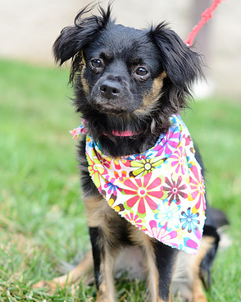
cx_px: 120
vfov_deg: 22.2
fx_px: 767
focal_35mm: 86
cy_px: 167
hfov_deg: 17.8
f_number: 2.5
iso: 400
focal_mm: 50
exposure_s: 1/1250
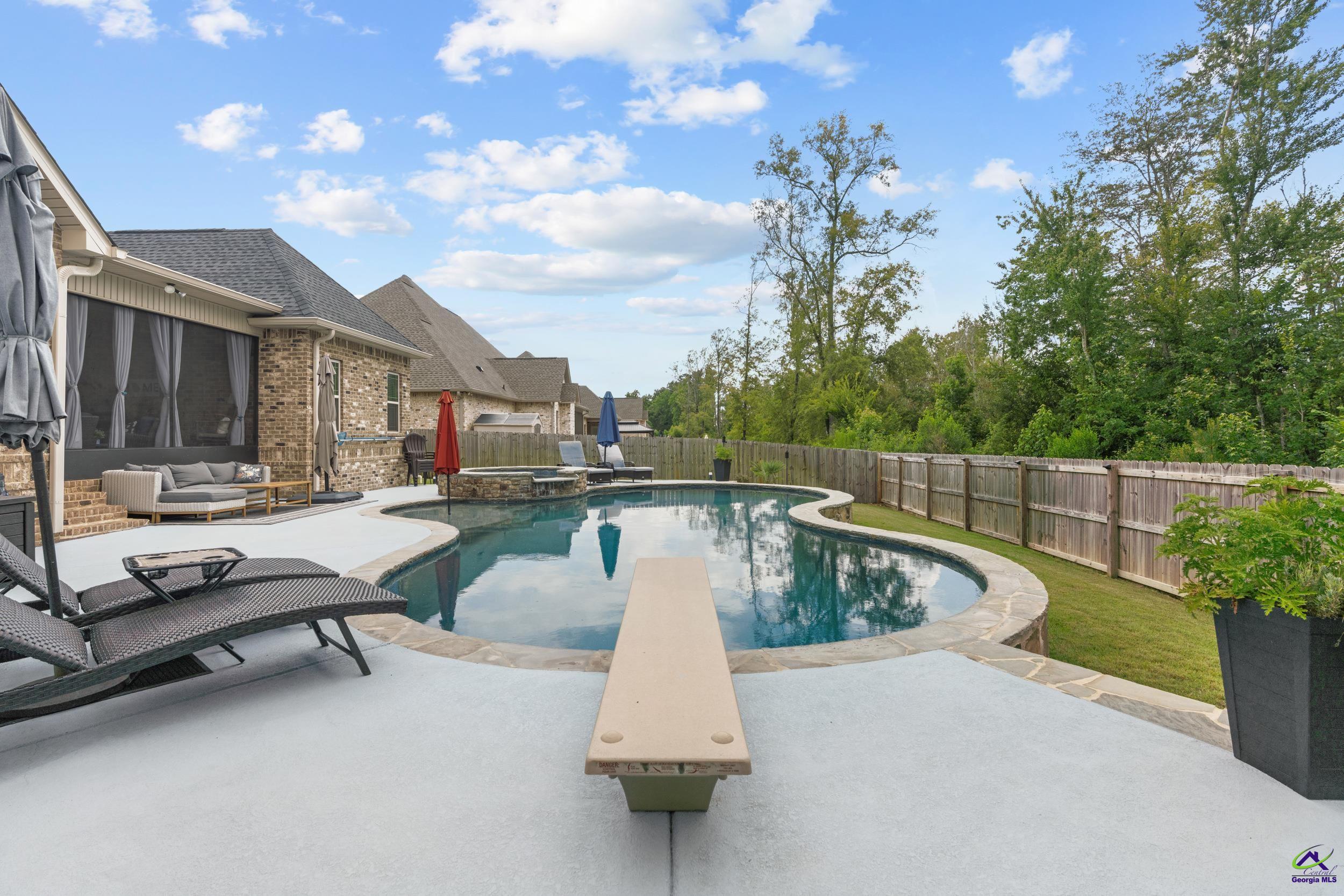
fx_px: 597
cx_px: 672
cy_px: 448
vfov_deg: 73.8
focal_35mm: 16
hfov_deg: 96.7
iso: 100
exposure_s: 1/2000
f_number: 8
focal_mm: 16
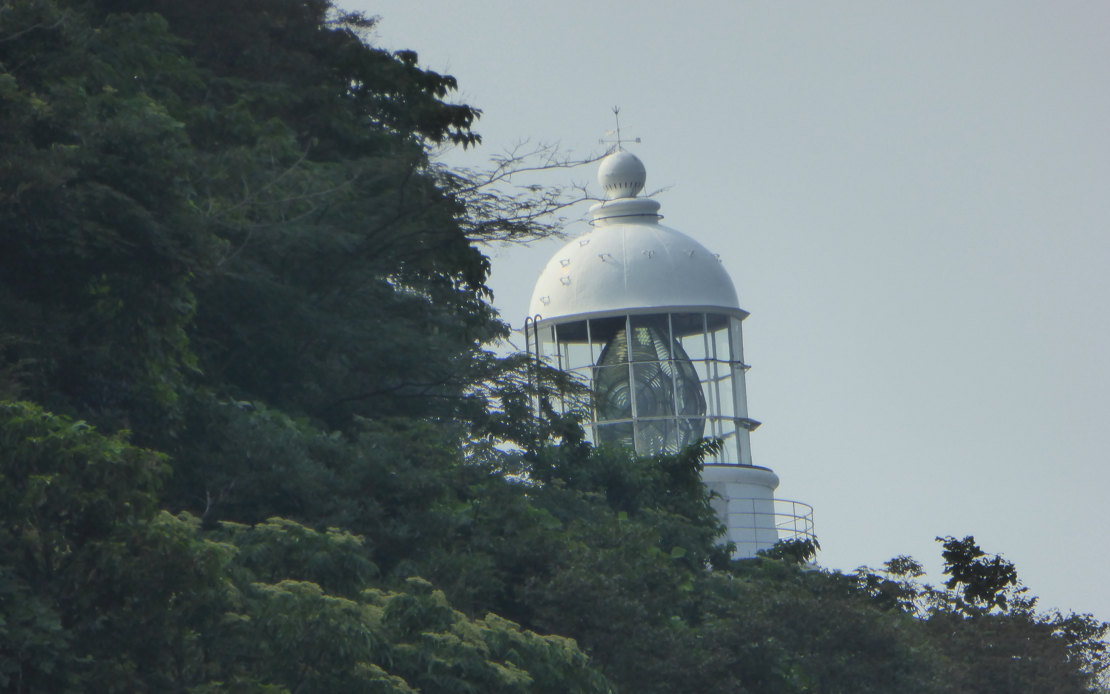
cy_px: 393
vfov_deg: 1.6
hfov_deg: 2.6
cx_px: 555
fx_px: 24171
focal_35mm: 799
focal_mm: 121.5
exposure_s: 1/640
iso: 200
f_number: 6.3
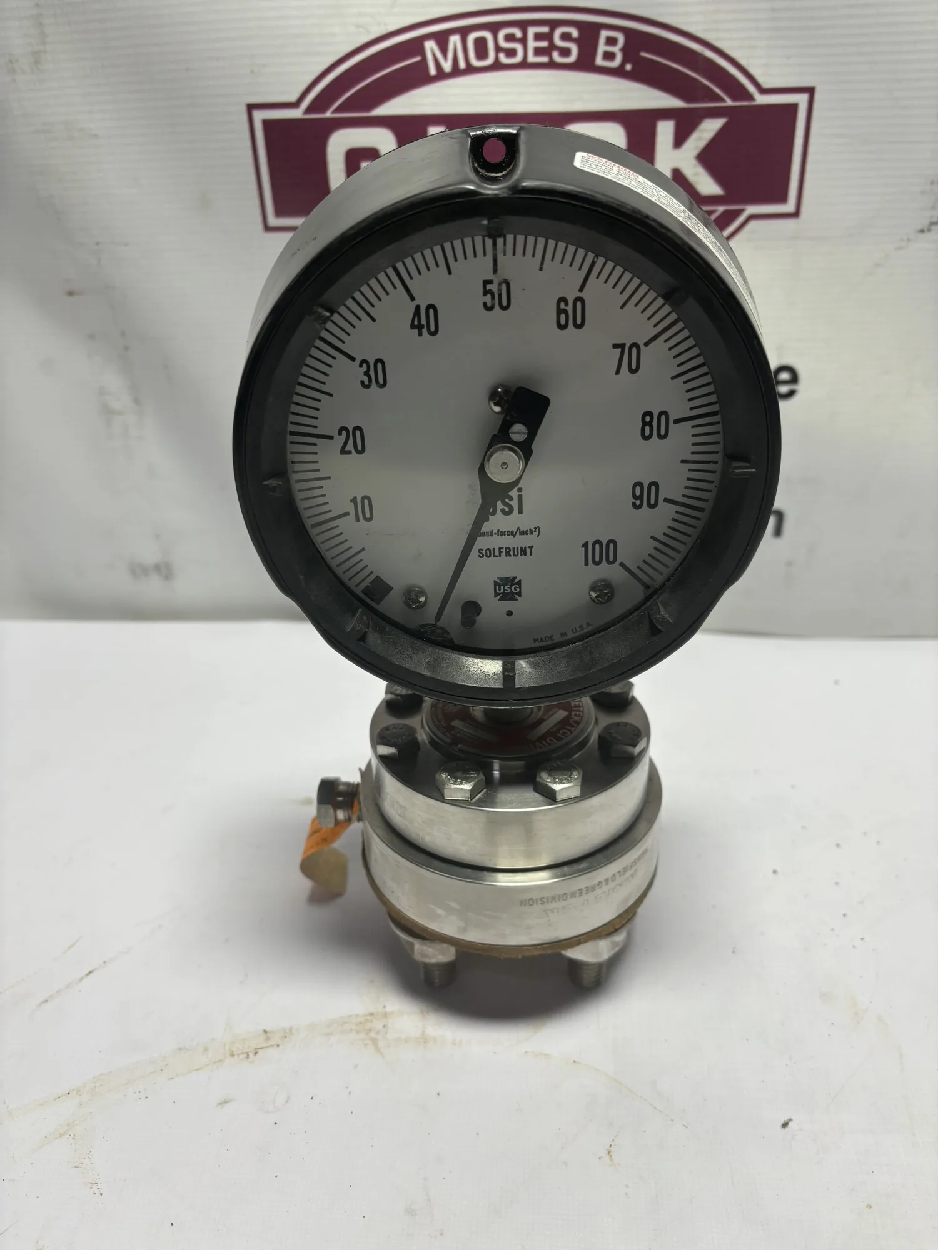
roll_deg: +2.0
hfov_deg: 53.1
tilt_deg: -28.4
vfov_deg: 67.3
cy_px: 625
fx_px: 939
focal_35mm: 26
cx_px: 469
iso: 50
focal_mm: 5.96
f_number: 1.6
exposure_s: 1/347
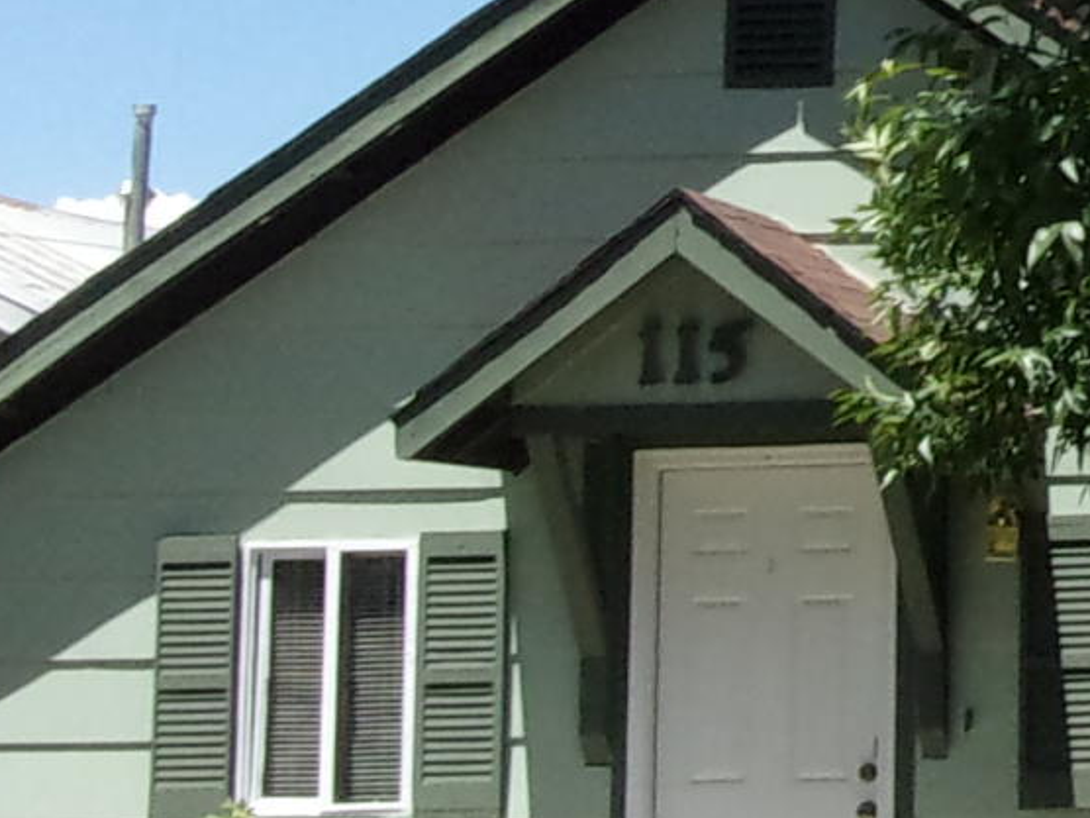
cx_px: 1915
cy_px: -43
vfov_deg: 9.7
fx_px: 4755
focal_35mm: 151
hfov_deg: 12.1
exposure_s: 1/170
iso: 160
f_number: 10.8
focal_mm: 5.1
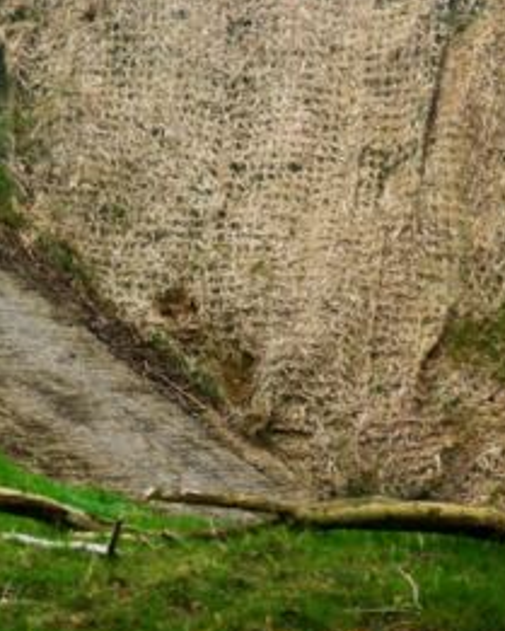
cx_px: -159
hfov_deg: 6.0
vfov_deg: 7.5
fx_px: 4820
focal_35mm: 258
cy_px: 173
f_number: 7.1
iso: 200
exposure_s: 1/30
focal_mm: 75
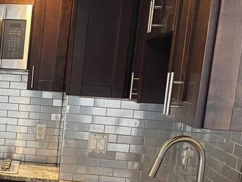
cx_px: -105
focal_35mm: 89
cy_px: 170
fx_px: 622
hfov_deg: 19.6
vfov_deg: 16.3
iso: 200
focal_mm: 5.1
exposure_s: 1/60
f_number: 1.6
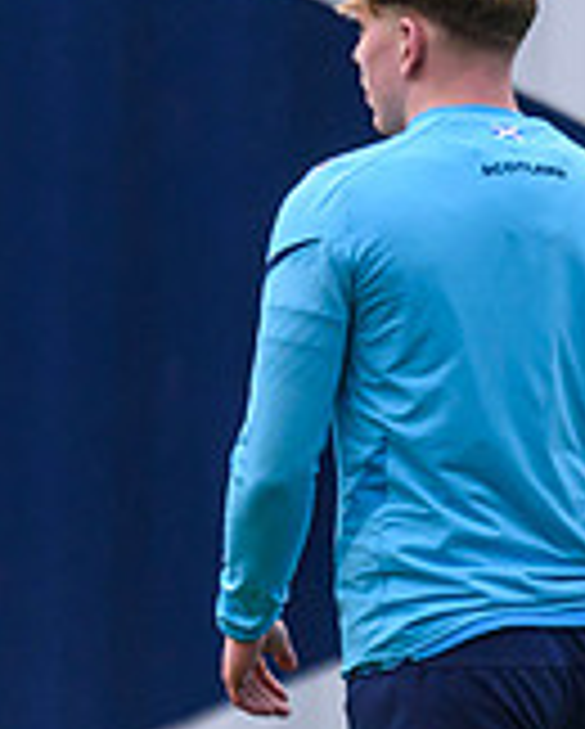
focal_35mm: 2420
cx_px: -1020
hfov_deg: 0.6
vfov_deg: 0.8
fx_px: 52276
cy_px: 655
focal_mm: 560
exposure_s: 1/2000
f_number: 4
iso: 1250
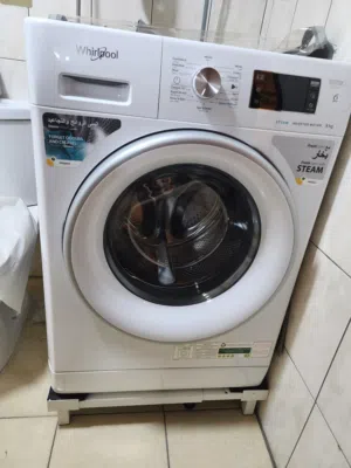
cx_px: 176
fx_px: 311
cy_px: 234
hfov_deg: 58.9
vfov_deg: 73.9
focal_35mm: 23
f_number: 1.8
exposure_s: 1/100
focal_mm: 6.4
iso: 800
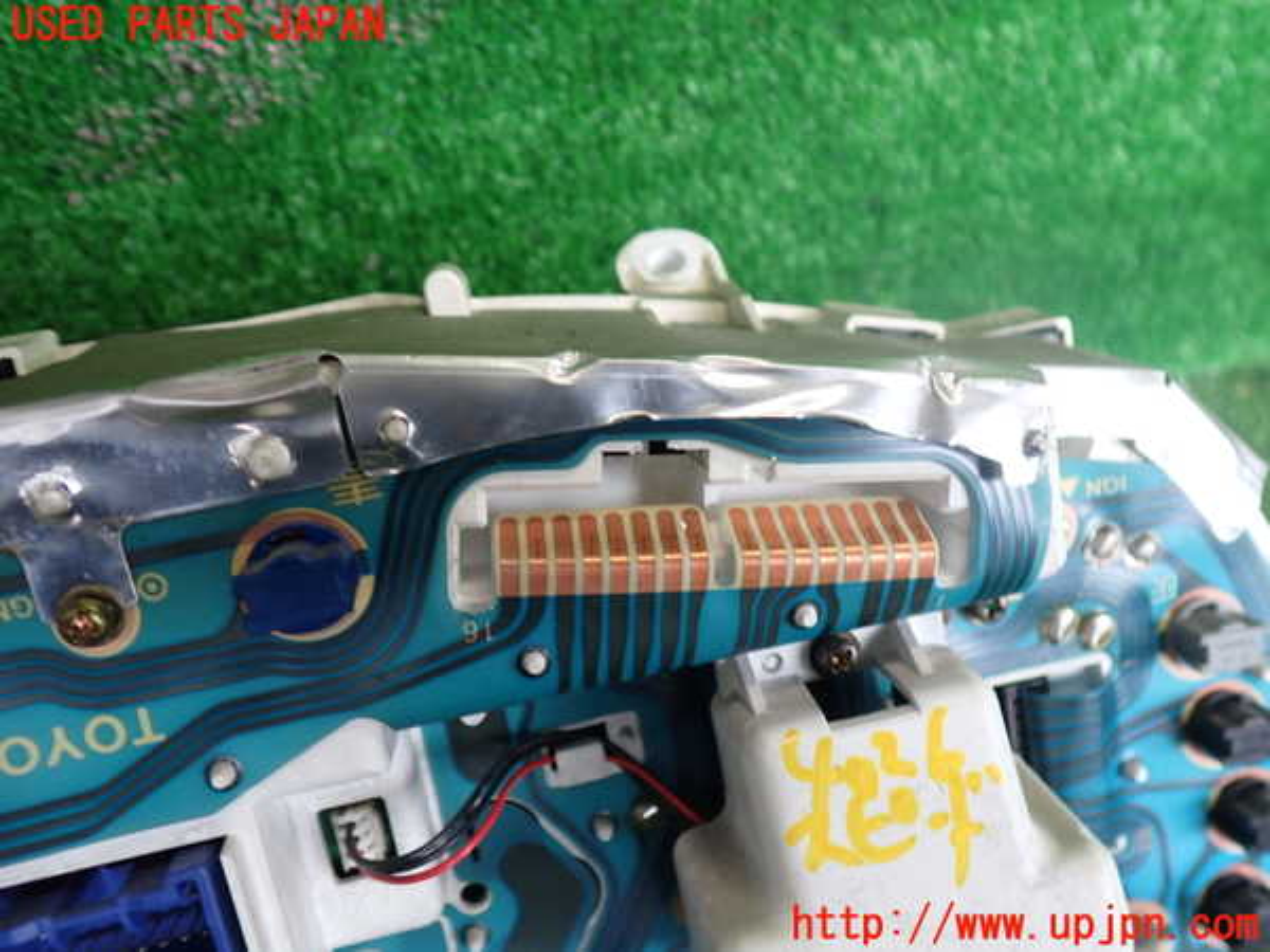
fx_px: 1101
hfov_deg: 60.0
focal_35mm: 30
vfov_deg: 46.8
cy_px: 476
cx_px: 635
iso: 200
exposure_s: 1/100
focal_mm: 5.4
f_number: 2.3
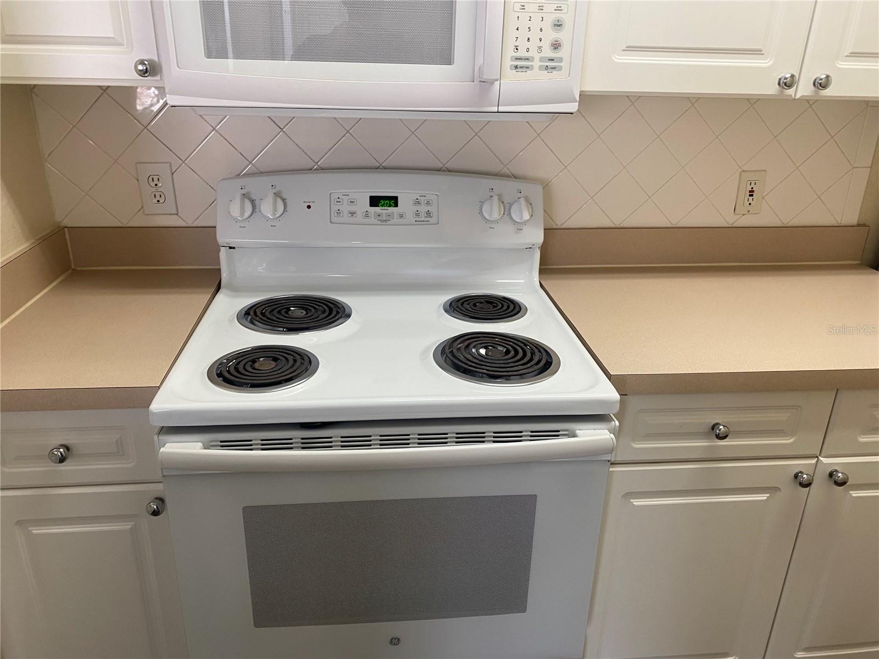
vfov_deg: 53.1
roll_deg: -1.4
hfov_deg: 67.3
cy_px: 330
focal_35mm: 26
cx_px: 440
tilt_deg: -18.7
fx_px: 660
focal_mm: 4.25
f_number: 1.8
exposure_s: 1/60
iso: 80
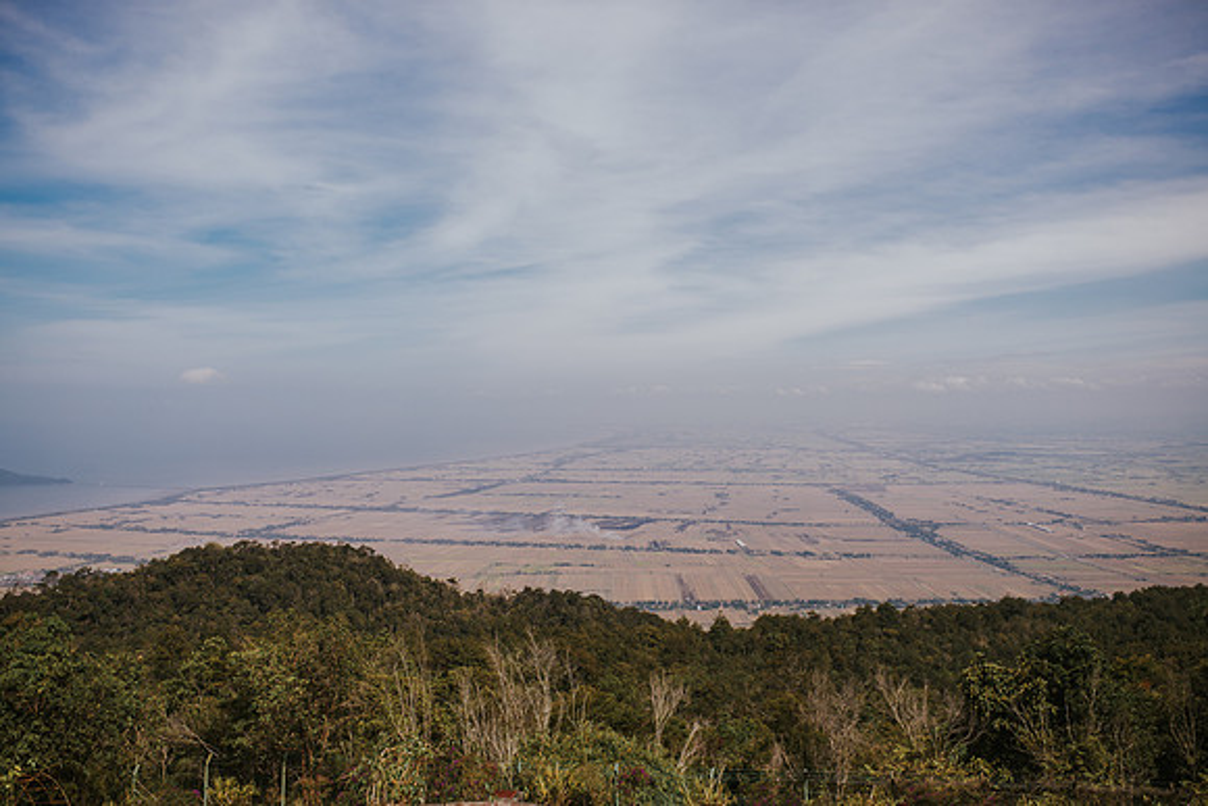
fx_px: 1175
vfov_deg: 37.9
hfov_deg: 54.4
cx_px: 604
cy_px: 403
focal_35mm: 35
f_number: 2.8
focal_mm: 35
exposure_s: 1/4000
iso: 200
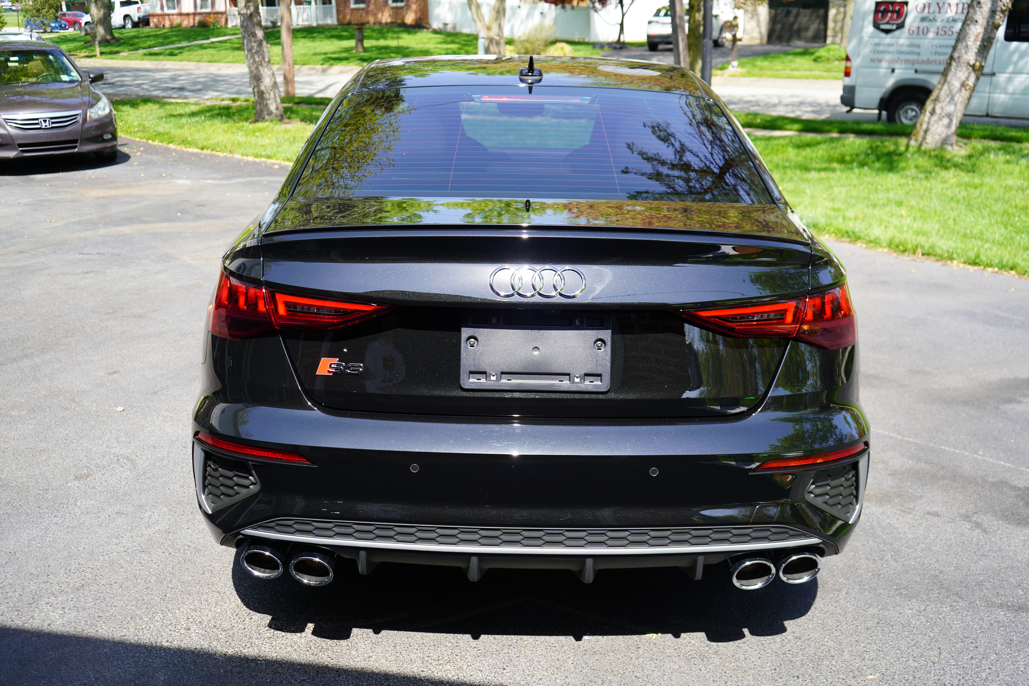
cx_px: 514
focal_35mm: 35
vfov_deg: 37.9
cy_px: 343
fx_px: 1000
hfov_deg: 54.4
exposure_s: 1/160
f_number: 5
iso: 100
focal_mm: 35
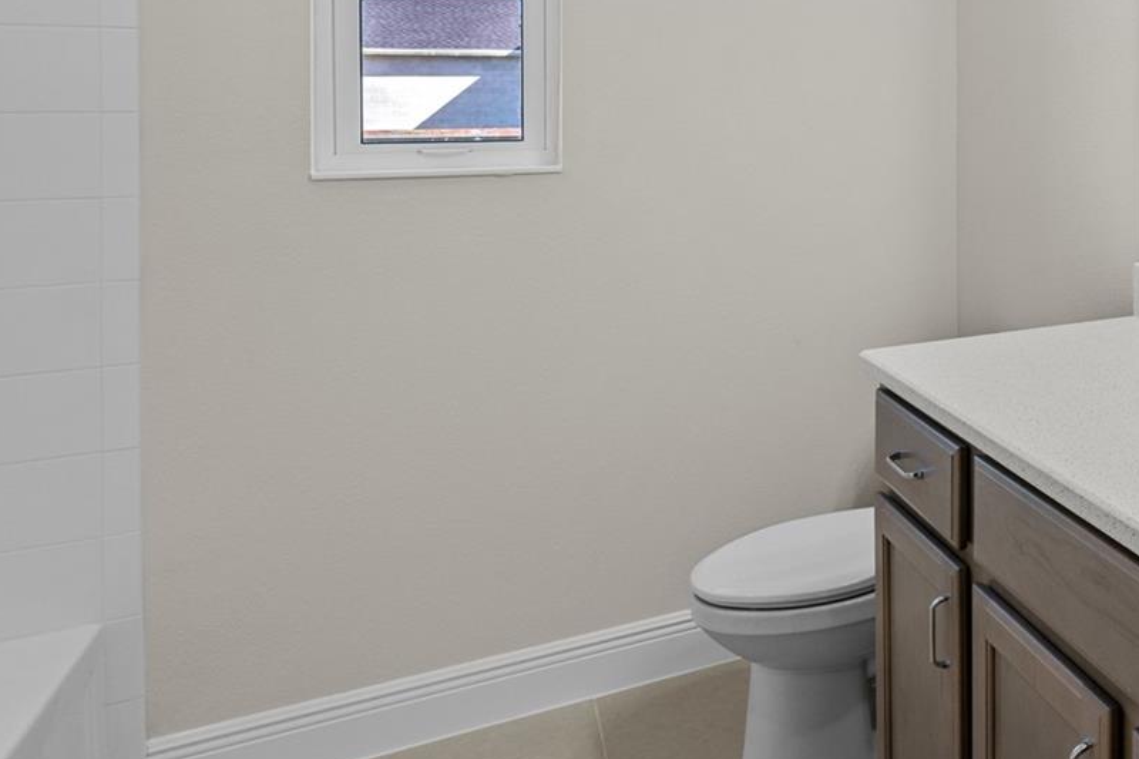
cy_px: 114
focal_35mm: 32
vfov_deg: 38.9
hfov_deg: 49.0
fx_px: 1012
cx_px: 1120
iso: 400
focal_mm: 16
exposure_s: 1/20
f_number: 8
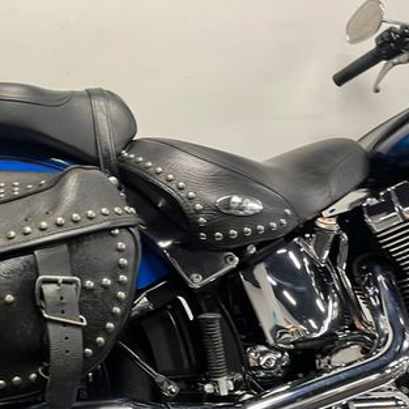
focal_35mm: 47
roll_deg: +0.6
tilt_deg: -9.3
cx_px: 22
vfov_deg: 35.5
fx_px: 628
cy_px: 289
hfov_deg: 33.6
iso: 160
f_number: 1.6
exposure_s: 1/50
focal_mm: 5.1
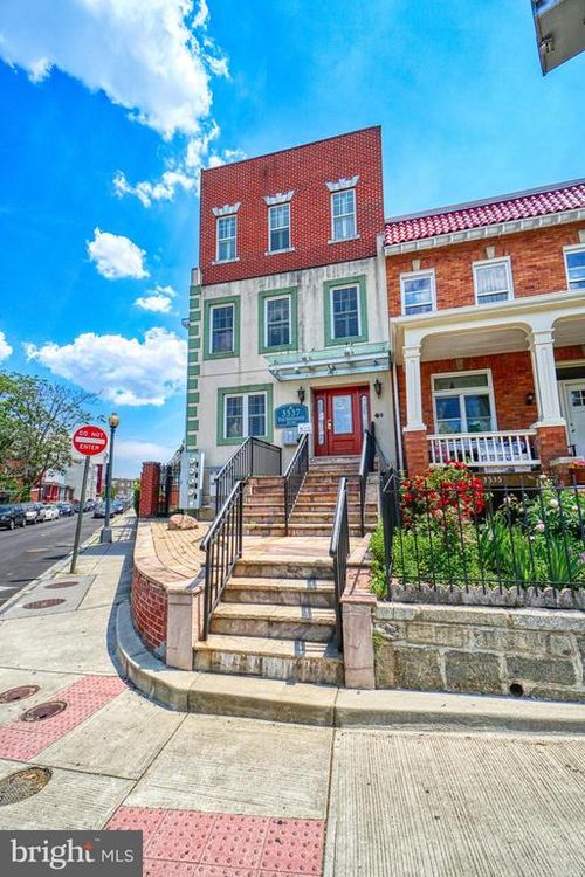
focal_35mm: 15
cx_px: 292
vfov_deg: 100.4
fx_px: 366
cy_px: 438
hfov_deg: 77.3
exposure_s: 1/200
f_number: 11
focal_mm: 10
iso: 100
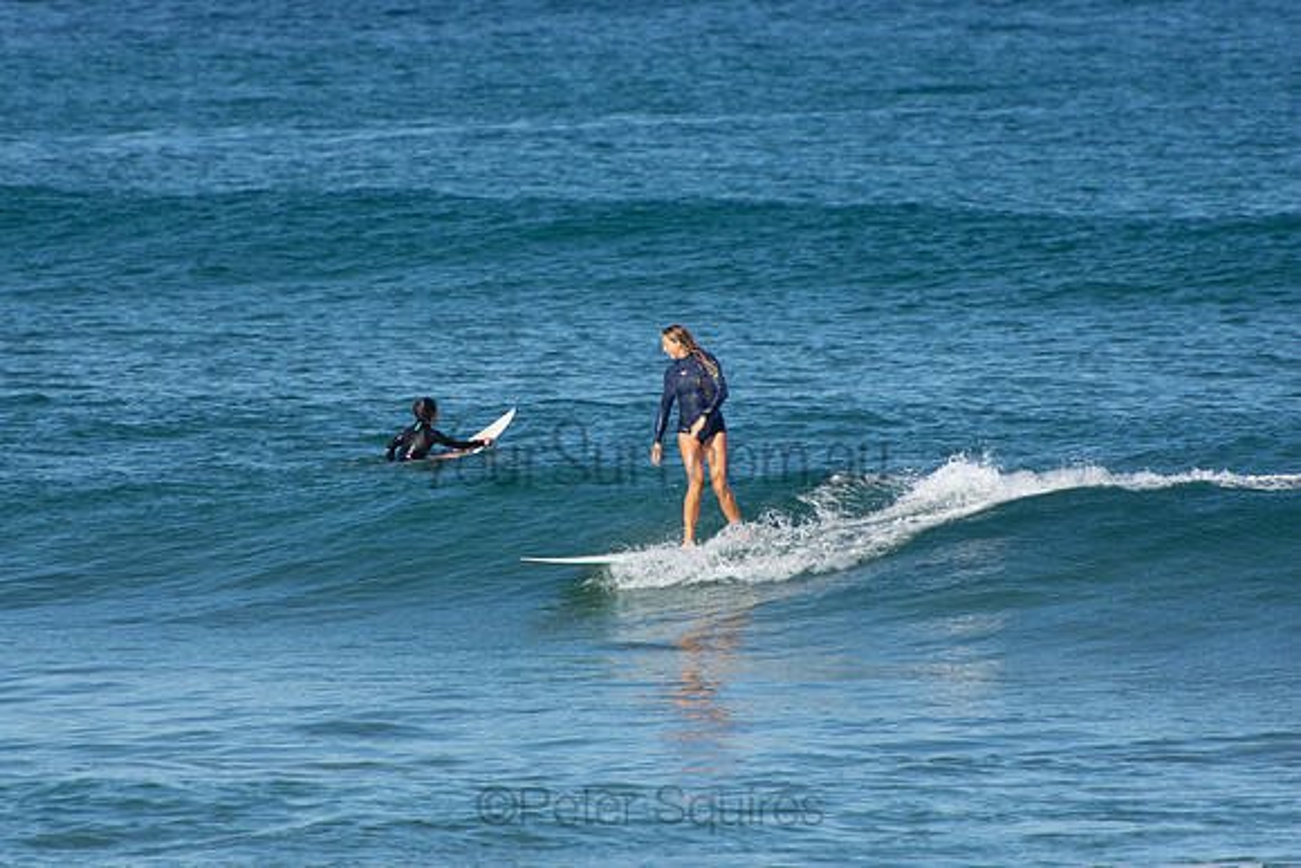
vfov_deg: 2.3
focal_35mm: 600
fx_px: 21687
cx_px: 650
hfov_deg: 3.4
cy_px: 434
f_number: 5.6
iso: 250
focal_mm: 400
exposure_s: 1/1250
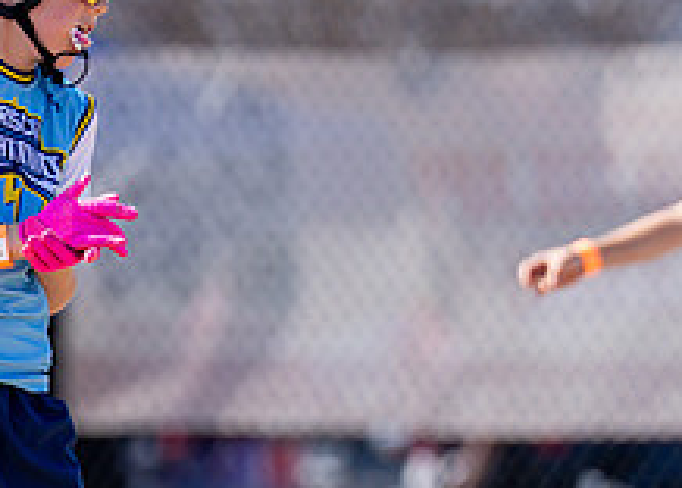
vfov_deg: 1.6
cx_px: -7
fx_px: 17463
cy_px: 364
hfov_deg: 2.2
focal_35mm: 901
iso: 100
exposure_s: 1/2500
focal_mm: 200
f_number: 2.8
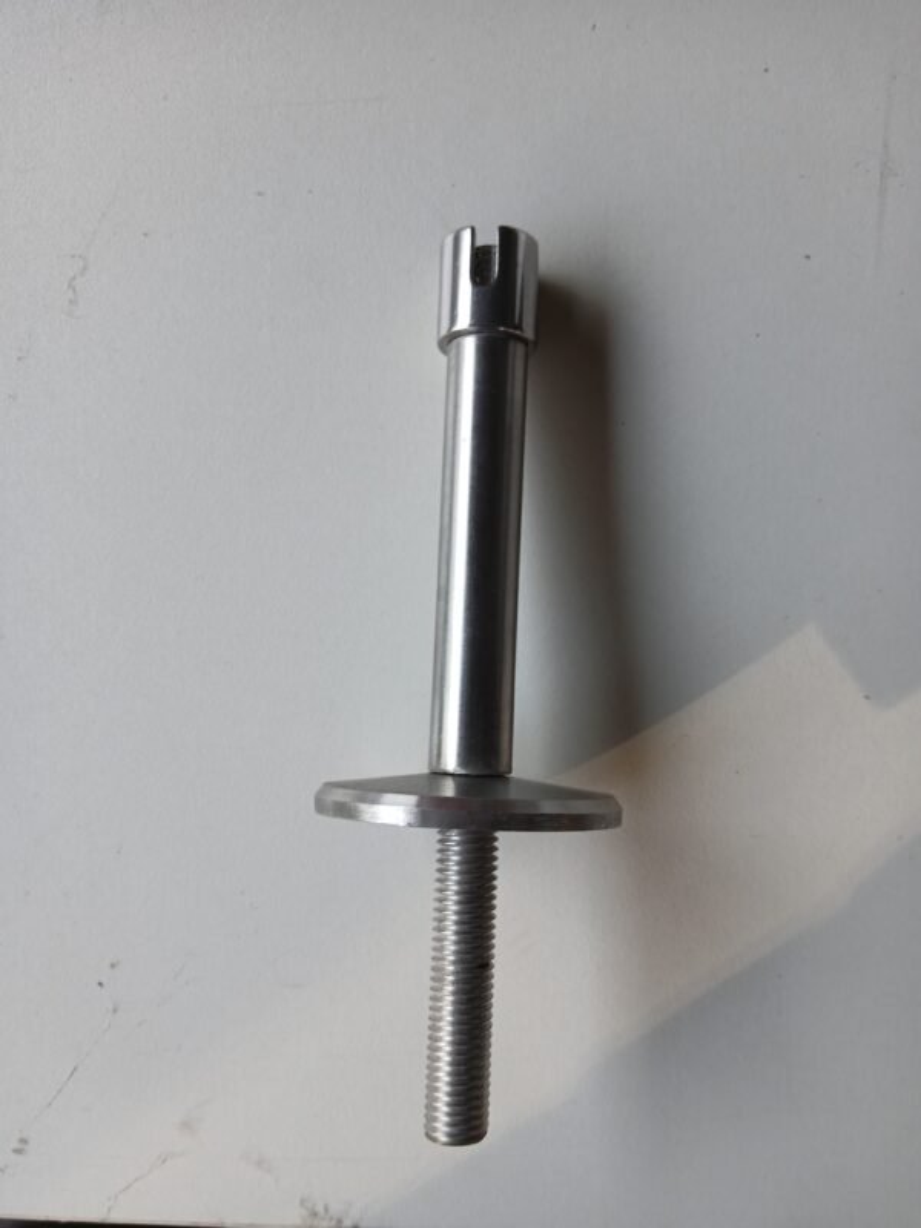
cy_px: 614
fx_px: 922
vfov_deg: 67.3
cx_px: 460
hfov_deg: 53.1
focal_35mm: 26
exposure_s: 1/50
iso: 50
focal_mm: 3.98
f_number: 1.8
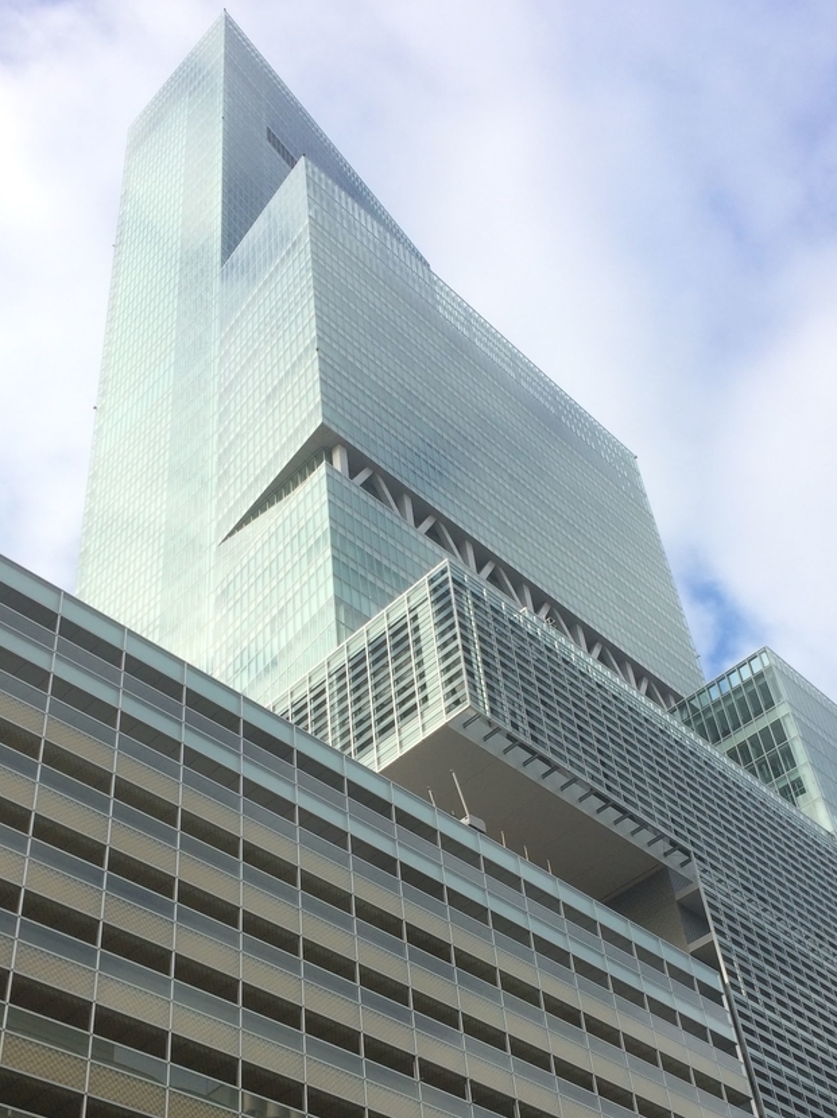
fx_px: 1355
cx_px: 418
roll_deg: +7.6
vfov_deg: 44.1
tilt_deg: +41.5
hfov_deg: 34.3
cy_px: 751
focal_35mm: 42
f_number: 2.2
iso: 32
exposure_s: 1/912
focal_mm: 4.15
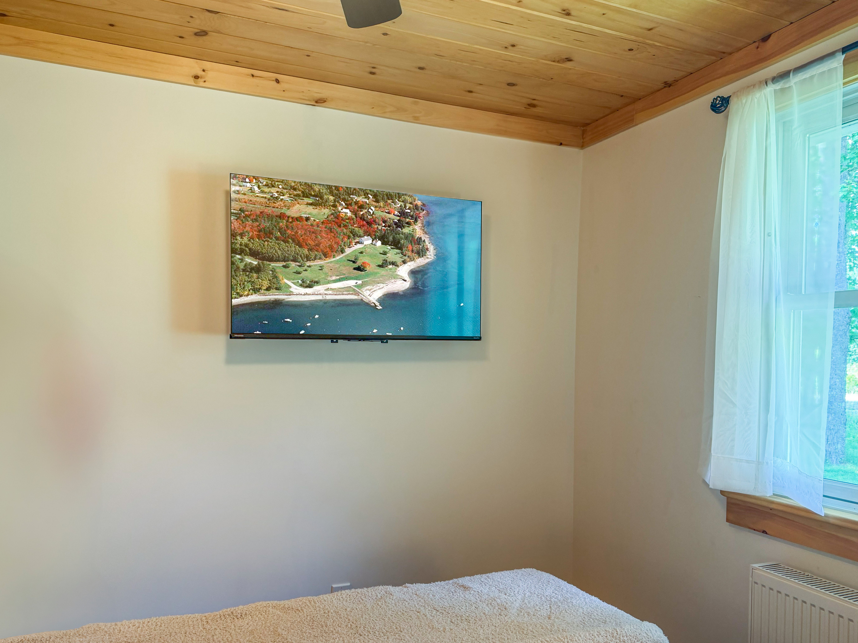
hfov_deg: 71.6
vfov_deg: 56.8
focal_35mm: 24
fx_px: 595
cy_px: 322
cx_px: 429
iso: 125
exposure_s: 1/60
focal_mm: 6.76
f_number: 1.8
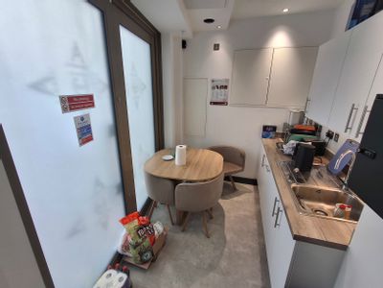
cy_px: 144
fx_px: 177
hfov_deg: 94.5
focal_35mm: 16
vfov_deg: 78.1
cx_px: 192
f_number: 2.2
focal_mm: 1.64
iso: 40
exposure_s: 1/120
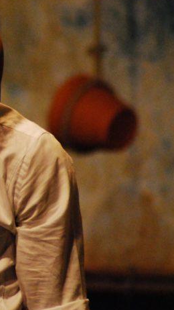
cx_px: -111
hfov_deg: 1.8
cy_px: 145
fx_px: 5428
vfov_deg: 3.3
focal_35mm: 662
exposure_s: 1/60
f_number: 4.8
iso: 1600
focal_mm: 190
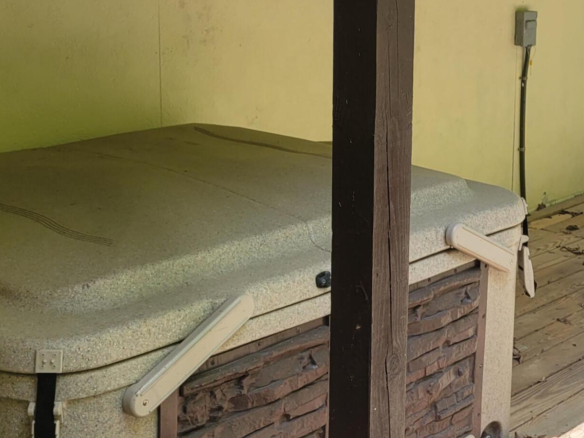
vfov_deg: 22.7
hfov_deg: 30.2
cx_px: 341
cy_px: 113
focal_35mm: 64
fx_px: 1080
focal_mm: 5.4
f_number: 1.8
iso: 40
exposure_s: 1/553
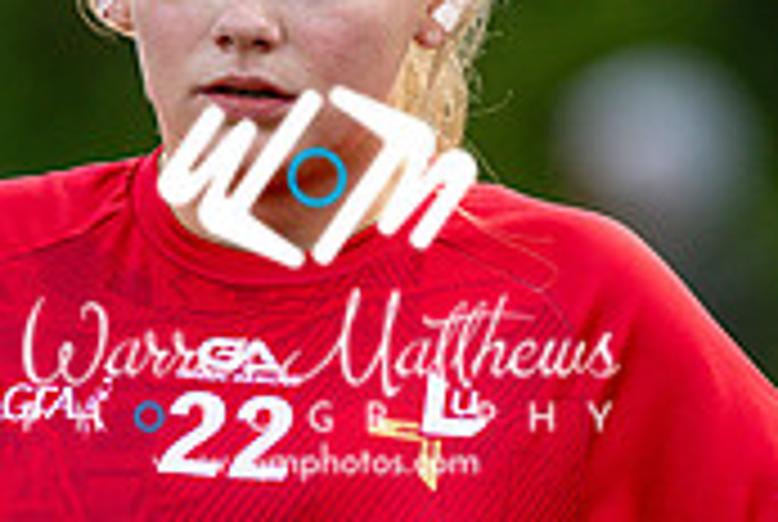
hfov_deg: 2.1
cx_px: 315
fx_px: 21735
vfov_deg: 1.4
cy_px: 277
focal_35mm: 1004
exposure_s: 1/4000
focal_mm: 300
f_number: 2.8
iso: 640
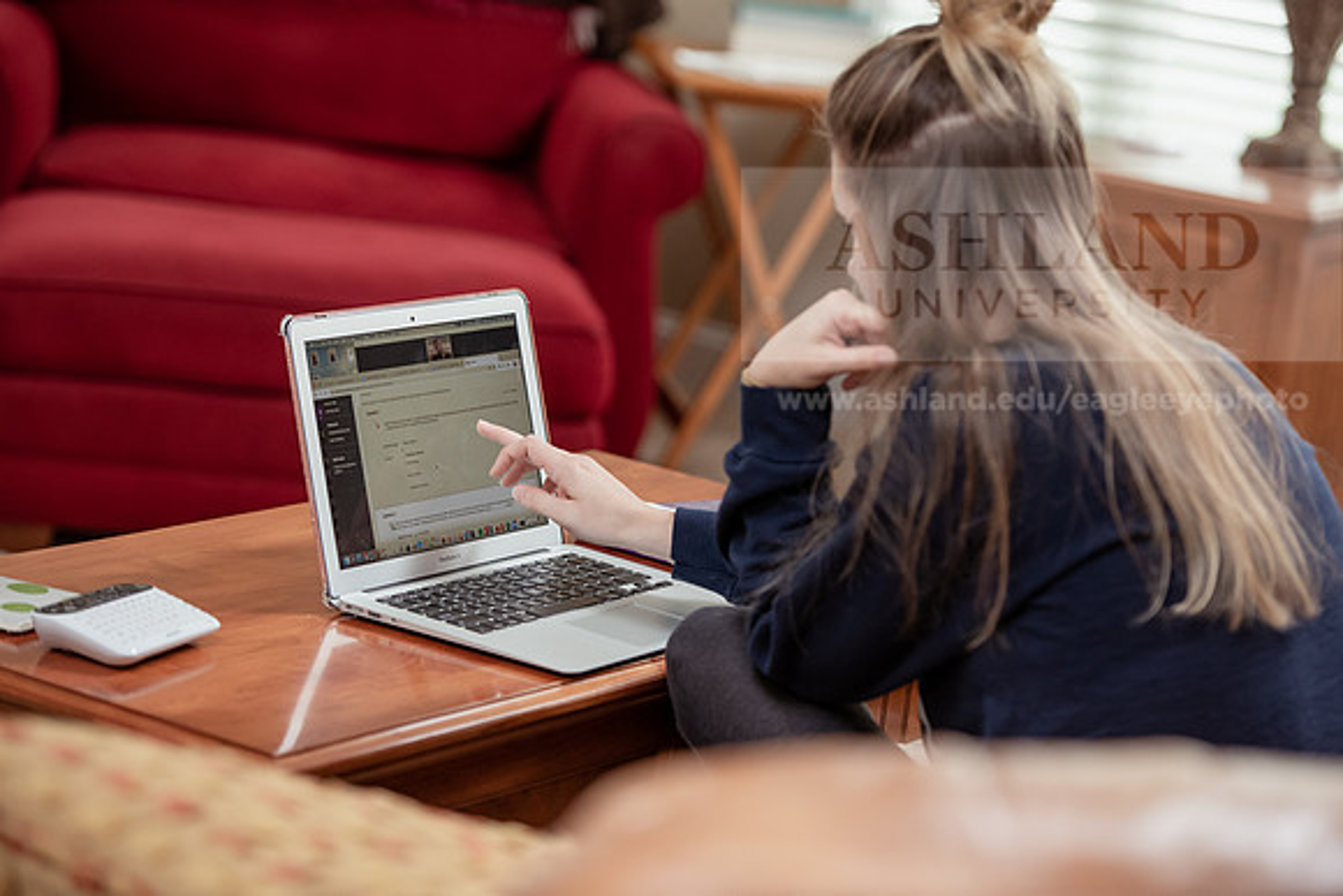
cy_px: 448
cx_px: 672
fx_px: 3918
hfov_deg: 19.5
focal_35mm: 105
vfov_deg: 13.0
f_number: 3.2
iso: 1000
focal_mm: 105
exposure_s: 1/200
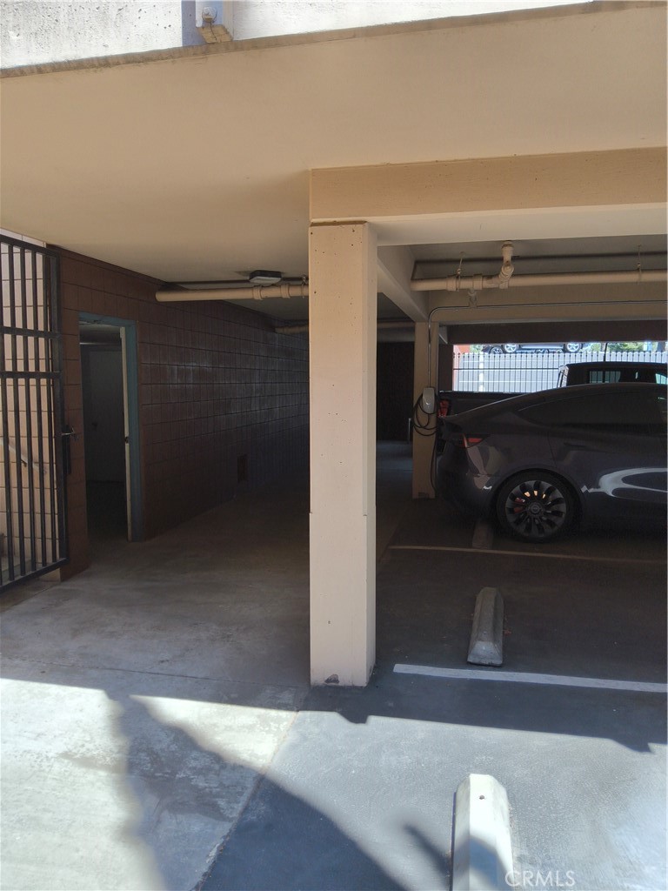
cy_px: 446
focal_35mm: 25
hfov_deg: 54.9
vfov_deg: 69.4
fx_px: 643
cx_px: 334
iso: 32
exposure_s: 1/460
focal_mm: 3.08
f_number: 2
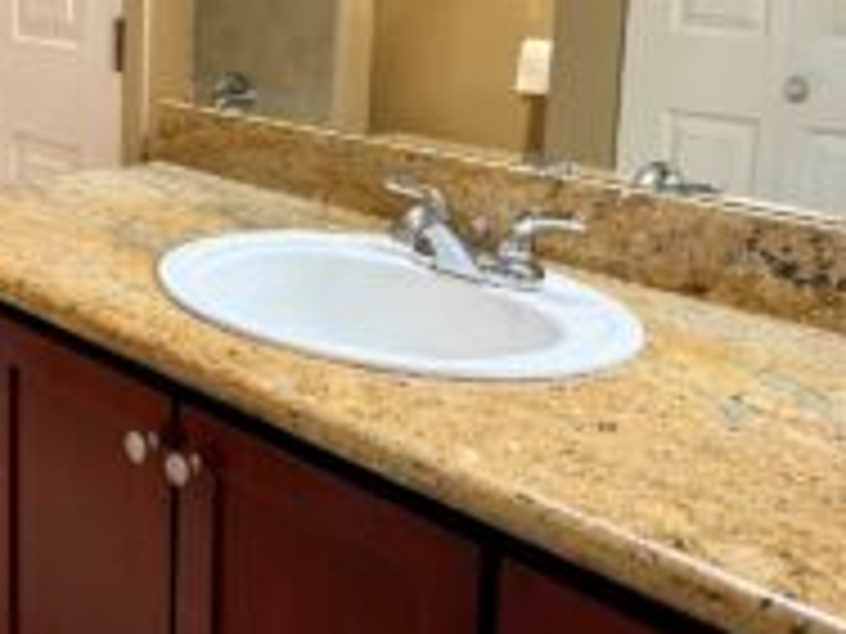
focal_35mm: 51
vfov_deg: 27.8
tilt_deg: -8.5
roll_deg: -1.3
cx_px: 40
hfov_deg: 34.7
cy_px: 99
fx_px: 1246
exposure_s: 1/60
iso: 125
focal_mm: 6.76
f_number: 1.78
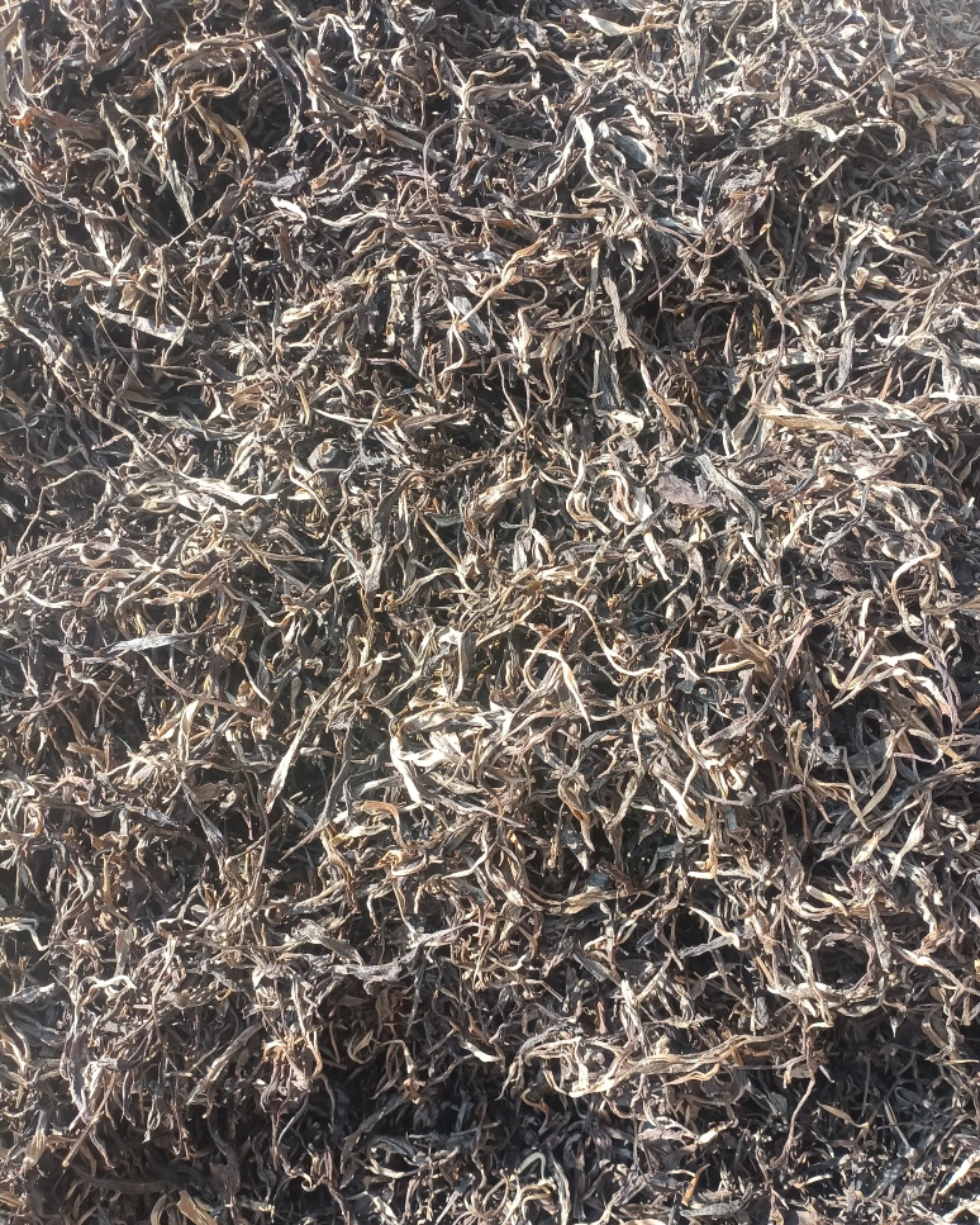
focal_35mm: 28
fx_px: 1015
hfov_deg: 51.5
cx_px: 503
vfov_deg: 62.2
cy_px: 624
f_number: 1.8
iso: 102
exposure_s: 1/200
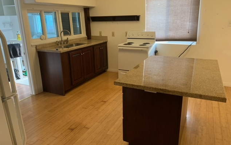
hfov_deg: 66.5
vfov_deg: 44.5
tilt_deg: -14.6
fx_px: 176
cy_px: 69
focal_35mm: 28
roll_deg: +0.3
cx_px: 116
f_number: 1.8
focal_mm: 4.25
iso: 200
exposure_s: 1/60
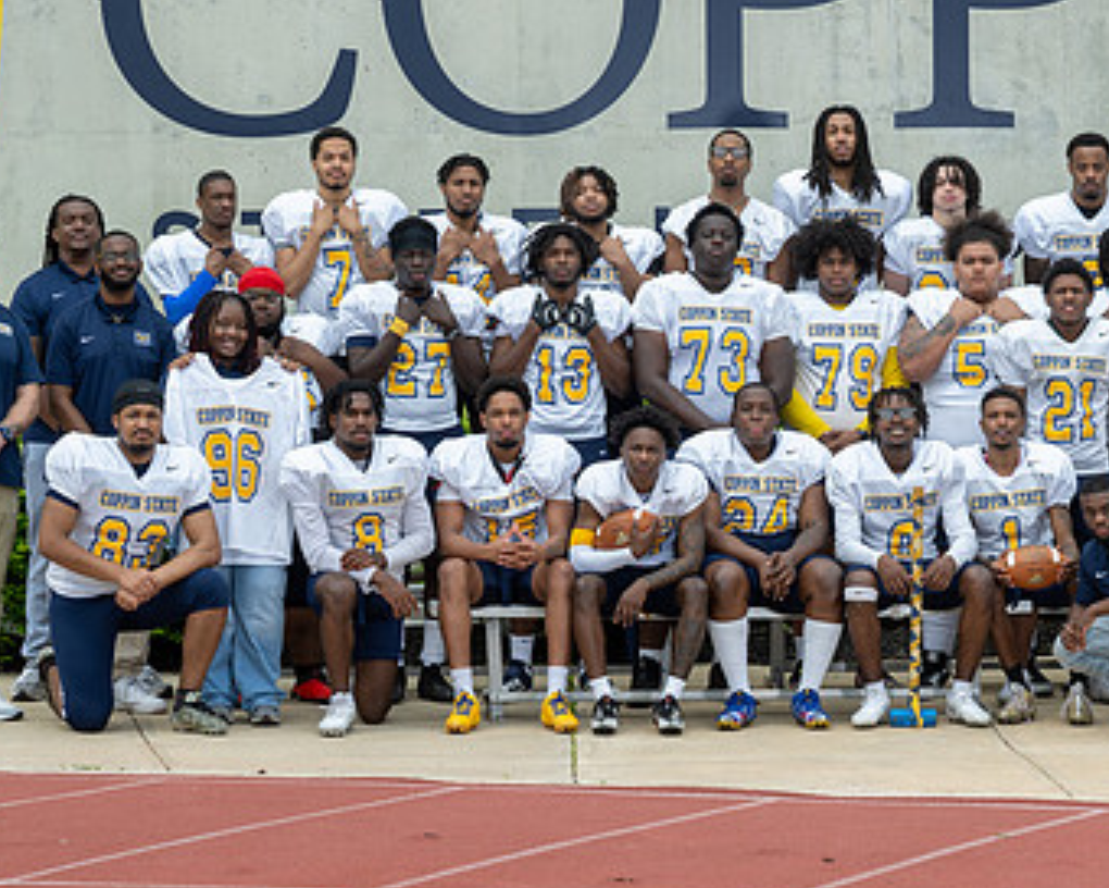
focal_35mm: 144
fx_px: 4726
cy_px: 443
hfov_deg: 13.3
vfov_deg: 10.7
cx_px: 832
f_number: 5.6
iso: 64
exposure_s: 1/160
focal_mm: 74
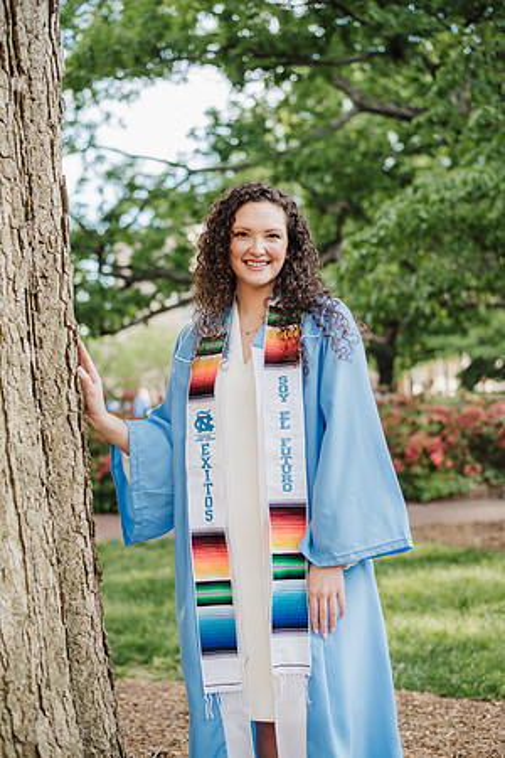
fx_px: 1052
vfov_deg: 39.6
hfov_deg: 27.0
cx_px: 252
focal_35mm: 50
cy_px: 379
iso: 200
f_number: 2.5
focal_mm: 50
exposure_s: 1/500
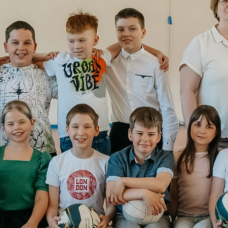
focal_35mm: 203
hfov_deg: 8.6
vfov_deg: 8.6
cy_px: 93
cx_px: 245
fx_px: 1513
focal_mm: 42
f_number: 5
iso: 1600
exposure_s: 1/160
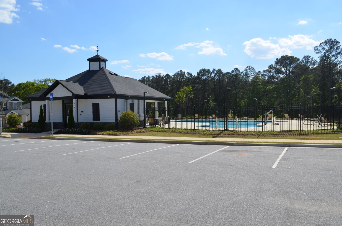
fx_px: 313
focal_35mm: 33
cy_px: 113
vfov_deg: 39.8
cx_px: 171
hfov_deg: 57.3
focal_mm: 22
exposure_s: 1/320
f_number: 9
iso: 100
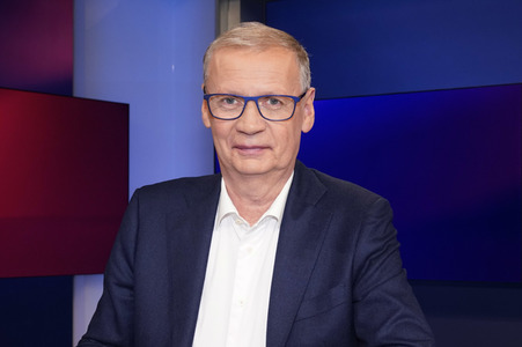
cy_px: 174
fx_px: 435
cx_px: 261
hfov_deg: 62.0
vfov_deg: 43.5
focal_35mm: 30
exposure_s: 1/160
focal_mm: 30
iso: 2000
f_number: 5.6
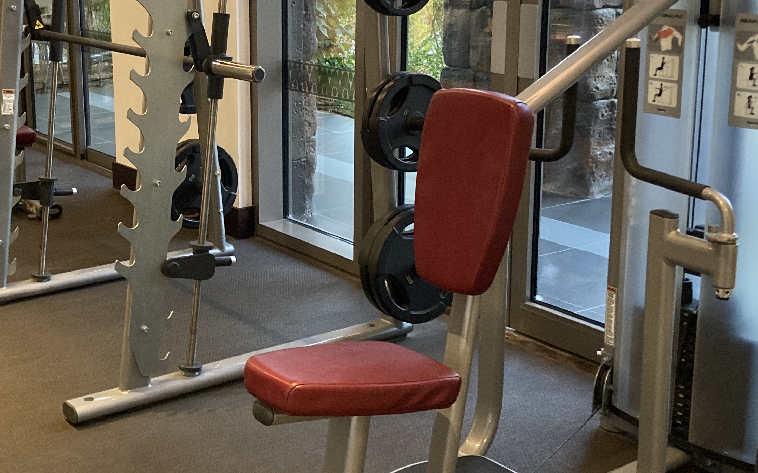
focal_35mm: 54
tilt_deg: -10.9
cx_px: 259
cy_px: 162
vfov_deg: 23.9
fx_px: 1116
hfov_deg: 37.2
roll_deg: +0.2
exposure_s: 1/40
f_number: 1.8
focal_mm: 3.99
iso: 320
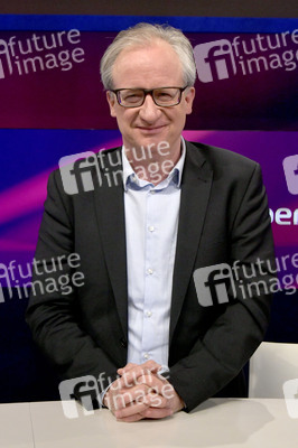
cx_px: 149
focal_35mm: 32
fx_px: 398
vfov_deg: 58.8
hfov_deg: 41.0
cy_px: 224
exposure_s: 1/320
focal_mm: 32
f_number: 7.1
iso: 2000
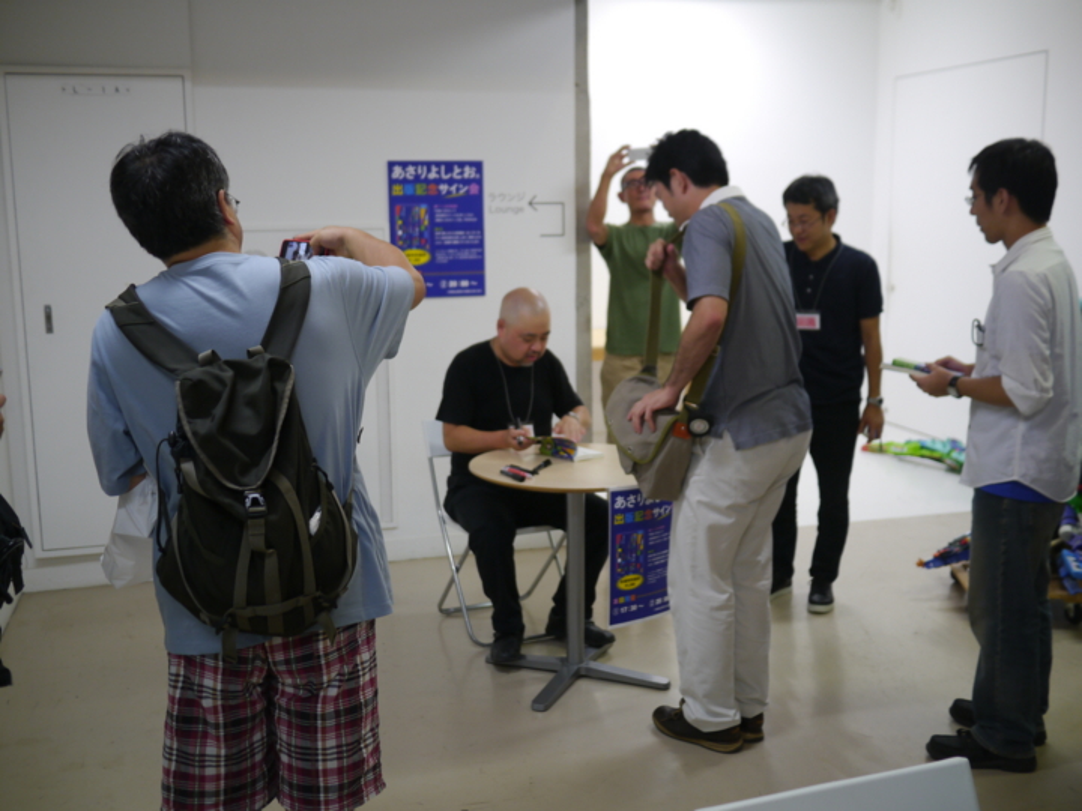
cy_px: 406
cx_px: 541
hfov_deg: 46.8
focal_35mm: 40
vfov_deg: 36.0
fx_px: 1250
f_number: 1.7
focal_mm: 20
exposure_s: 1/60
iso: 250
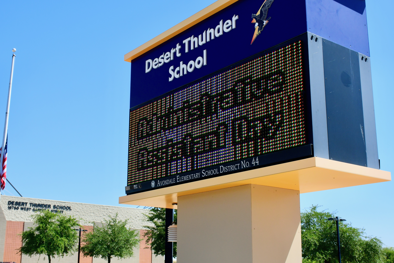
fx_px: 525
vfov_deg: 28.1
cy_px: 132
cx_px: 197
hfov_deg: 41.1
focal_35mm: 48
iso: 400
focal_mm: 32
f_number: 14
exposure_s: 1/400
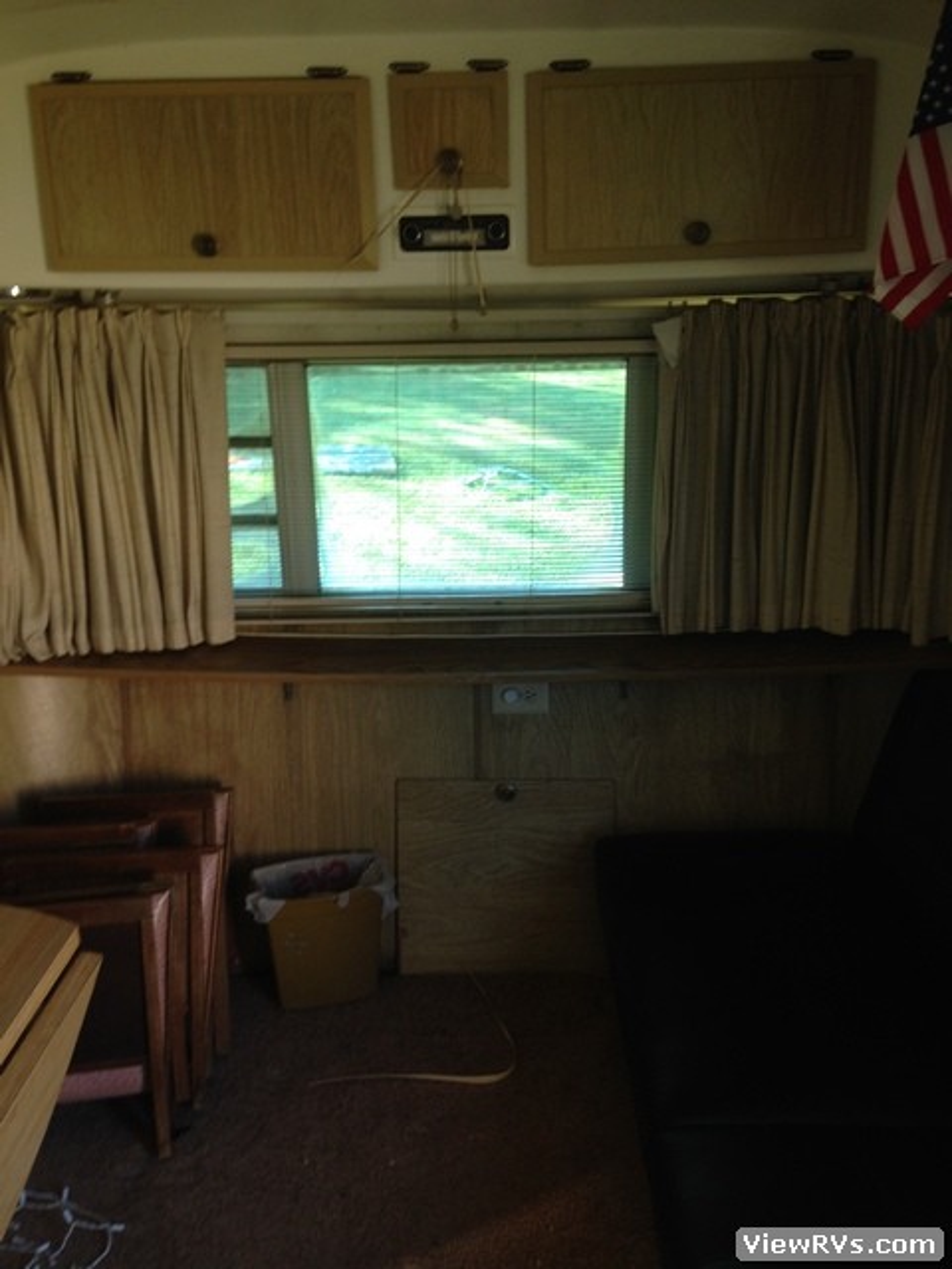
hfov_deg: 42.9
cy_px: 634
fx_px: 1210
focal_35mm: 33
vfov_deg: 55.4
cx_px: 476
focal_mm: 4.12
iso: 64
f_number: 2.4
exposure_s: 1/40
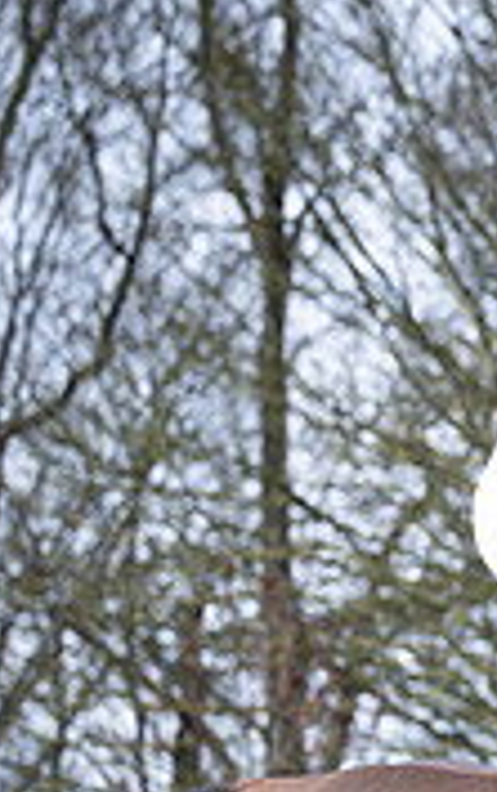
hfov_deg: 4.2
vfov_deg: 6.8
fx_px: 6659
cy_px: 907
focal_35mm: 308
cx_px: 902
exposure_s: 1/2000
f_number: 2.8
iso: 400
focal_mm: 70
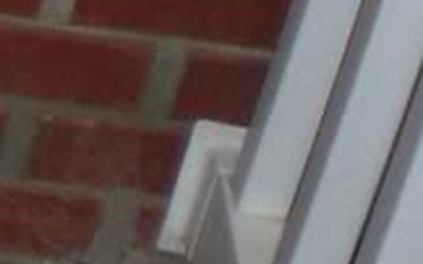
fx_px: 2938
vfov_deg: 5.1
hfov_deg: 7.2
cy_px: -157
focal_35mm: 255
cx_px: -909
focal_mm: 6.3
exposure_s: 1/60
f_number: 3.1
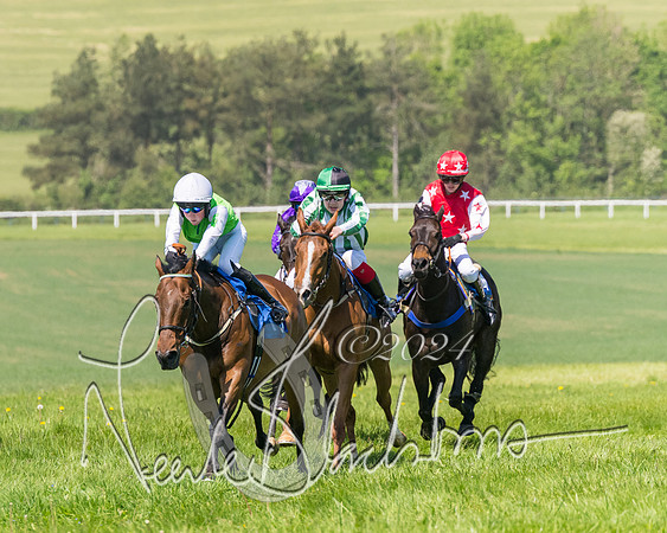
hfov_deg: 5.0
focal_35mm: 384
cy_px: 285
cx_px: 180
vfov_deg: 4.0
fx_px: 7579
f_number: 5
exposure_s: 1/2500
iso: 400
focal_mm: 175
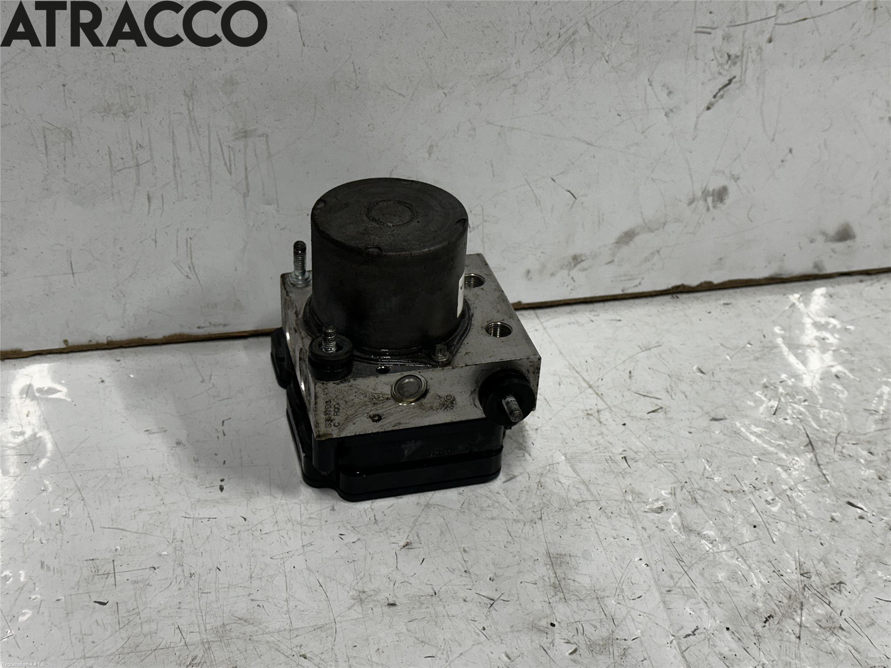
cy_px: 334
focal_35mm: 48
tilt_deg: -33.3
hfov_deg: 39.7
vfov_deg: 30.3
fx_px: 1235
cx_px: 446
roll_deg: -2.0
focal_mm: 6.86
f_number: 1.78
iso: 64
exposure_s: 1/50
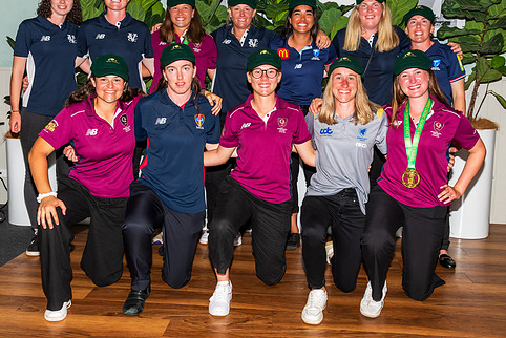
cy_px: 138
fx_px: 548
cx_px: 249
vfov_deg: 34.2
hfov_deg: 49.5
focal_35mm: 39
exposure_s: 1/60
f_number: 8
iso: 400
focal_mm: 31
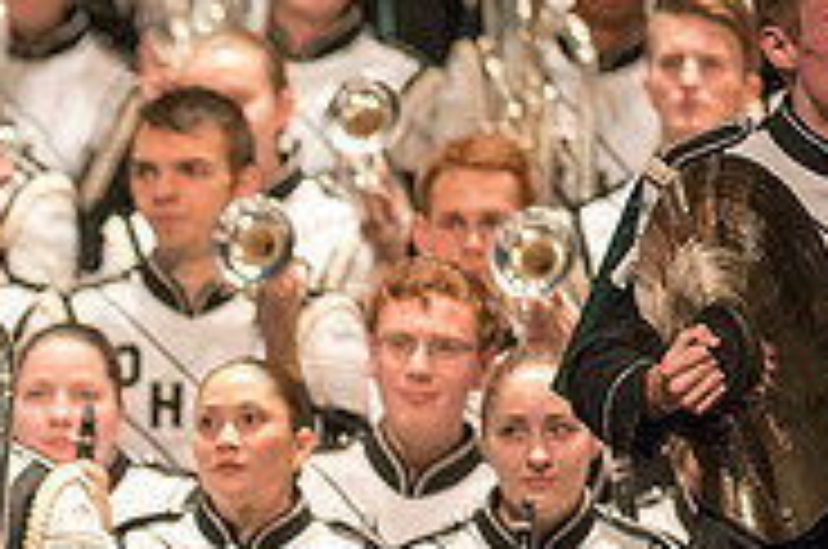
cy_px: 641
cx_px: -392
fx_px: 21766
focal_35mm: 948
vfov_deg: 1.4
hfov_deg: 2.2
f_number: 2.8
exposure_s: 1/500
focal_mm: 300
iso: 4000
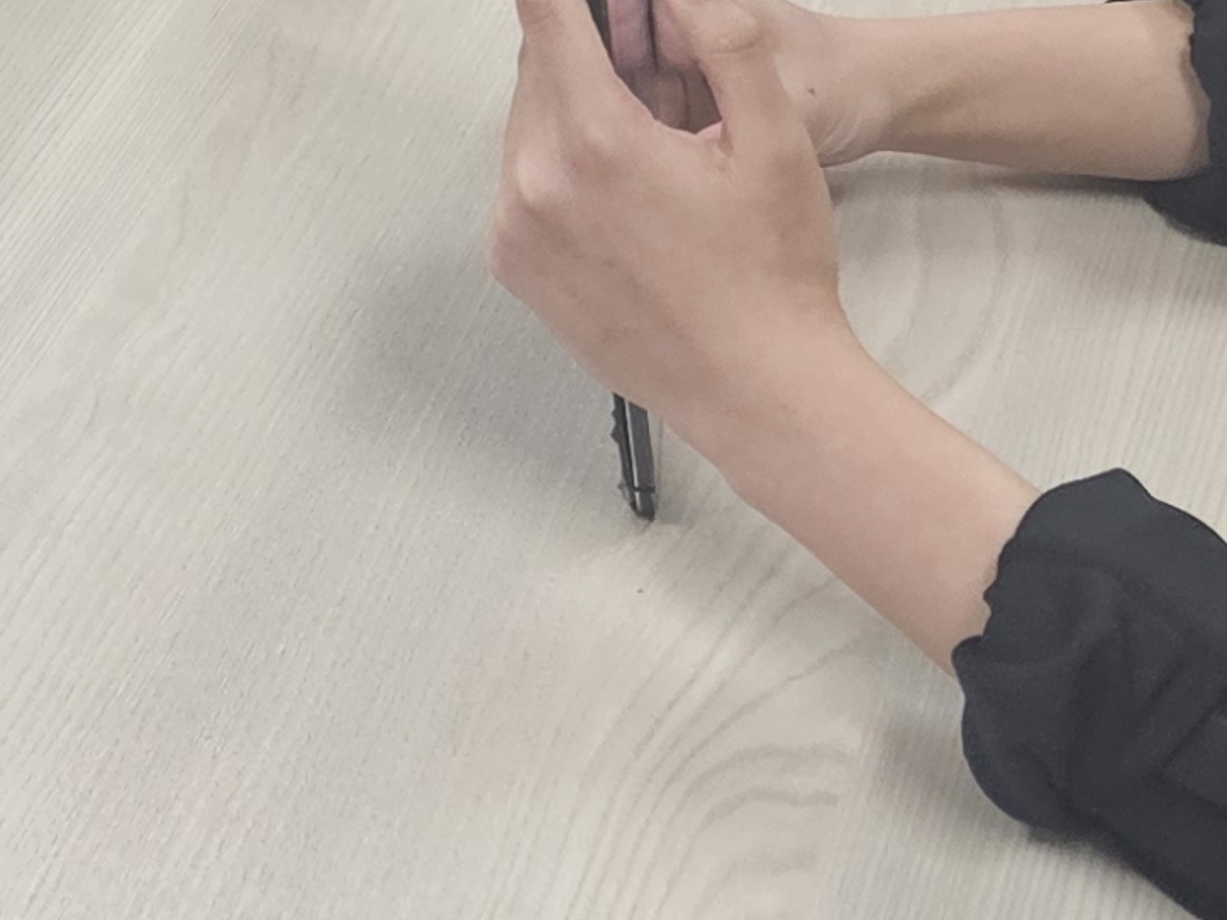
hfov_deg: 14.3
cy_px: -686
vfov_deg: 11.0
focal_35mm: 127
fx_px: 4502
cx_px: -712
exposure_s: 1/120
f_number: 1.8
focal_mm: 5.4
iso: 160
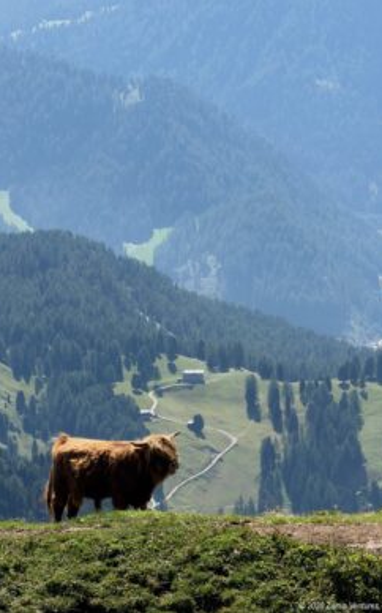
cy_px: 306
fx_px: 3553
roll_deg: +0.3
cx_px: 178
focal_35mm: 213
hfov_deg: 6.2
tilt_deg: -6.8
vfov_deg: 9.9
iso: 32
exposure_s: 1/639
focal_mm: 16.89
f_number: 2.8
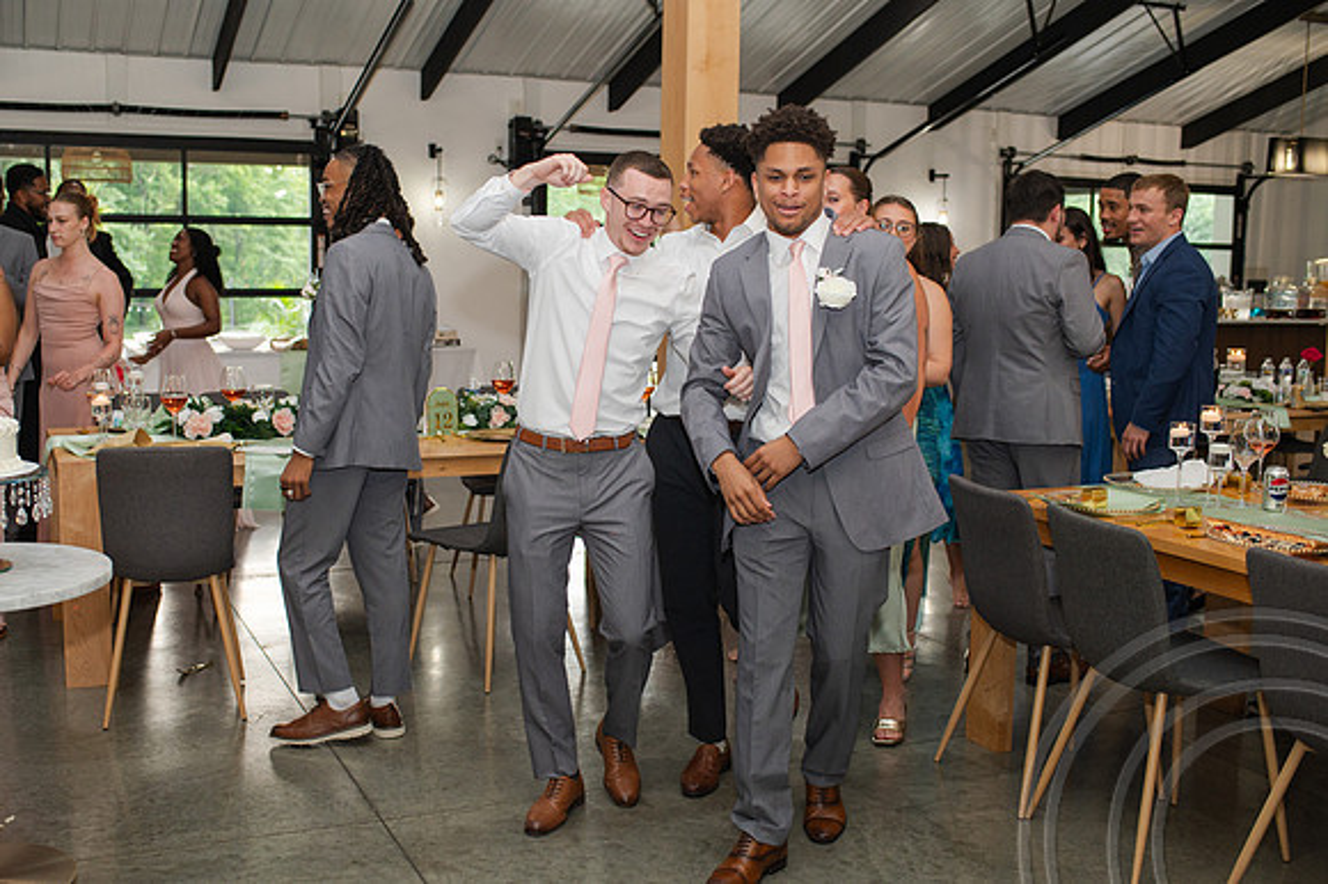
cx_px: 589
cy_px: 442
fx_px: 1437
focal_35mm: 39
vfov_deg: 34.2
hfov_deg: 49.5
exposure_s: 1/200
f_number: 3.2
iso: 800
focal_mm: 35
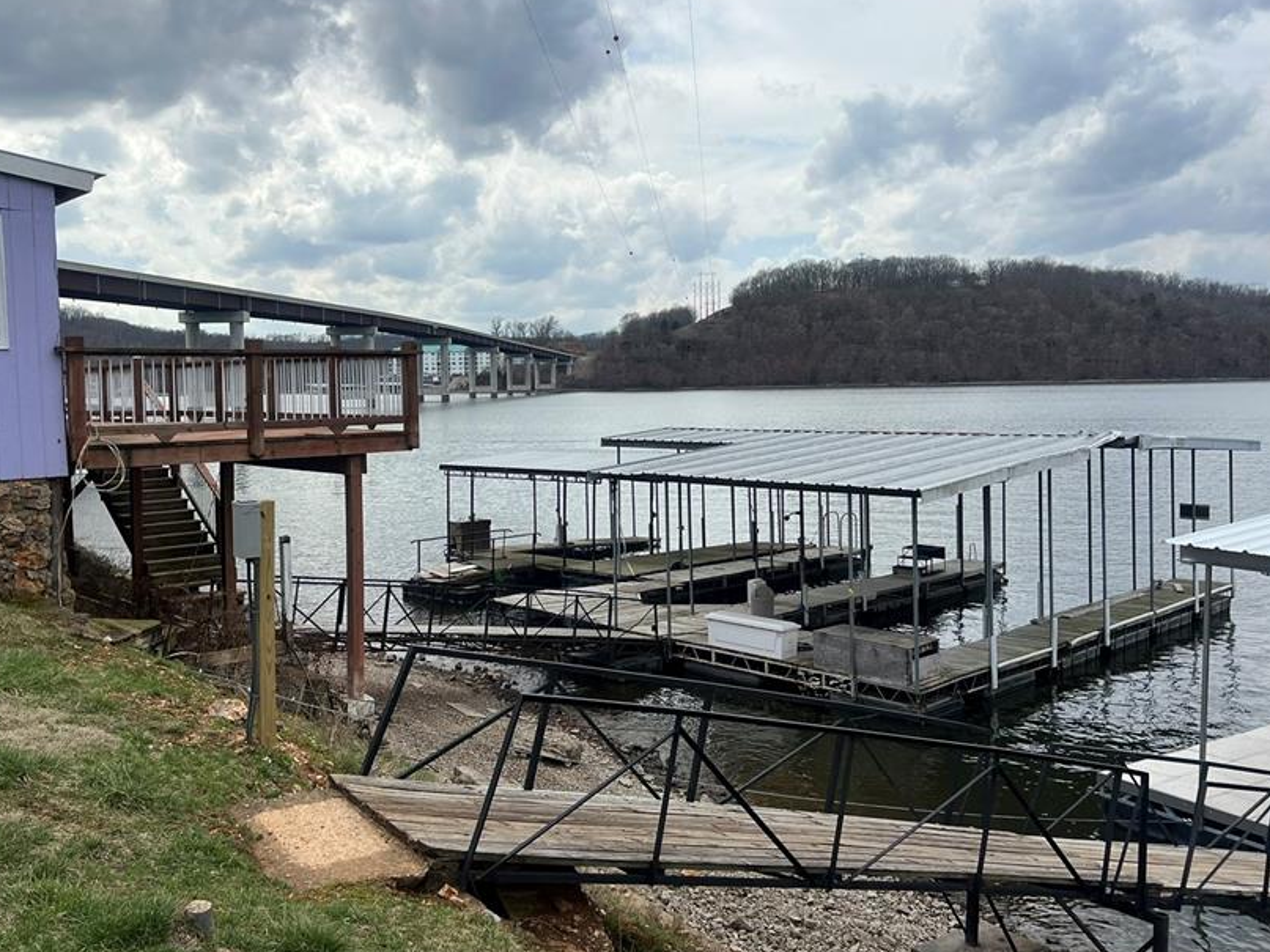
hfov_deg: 55.1
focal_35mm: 33
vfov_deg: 42.9
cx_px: 537
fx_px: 1211
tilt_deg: -3.2
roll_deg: +0.3
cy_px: 436
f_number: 1.5
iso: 50
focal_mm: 5.7
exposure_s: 1/6211
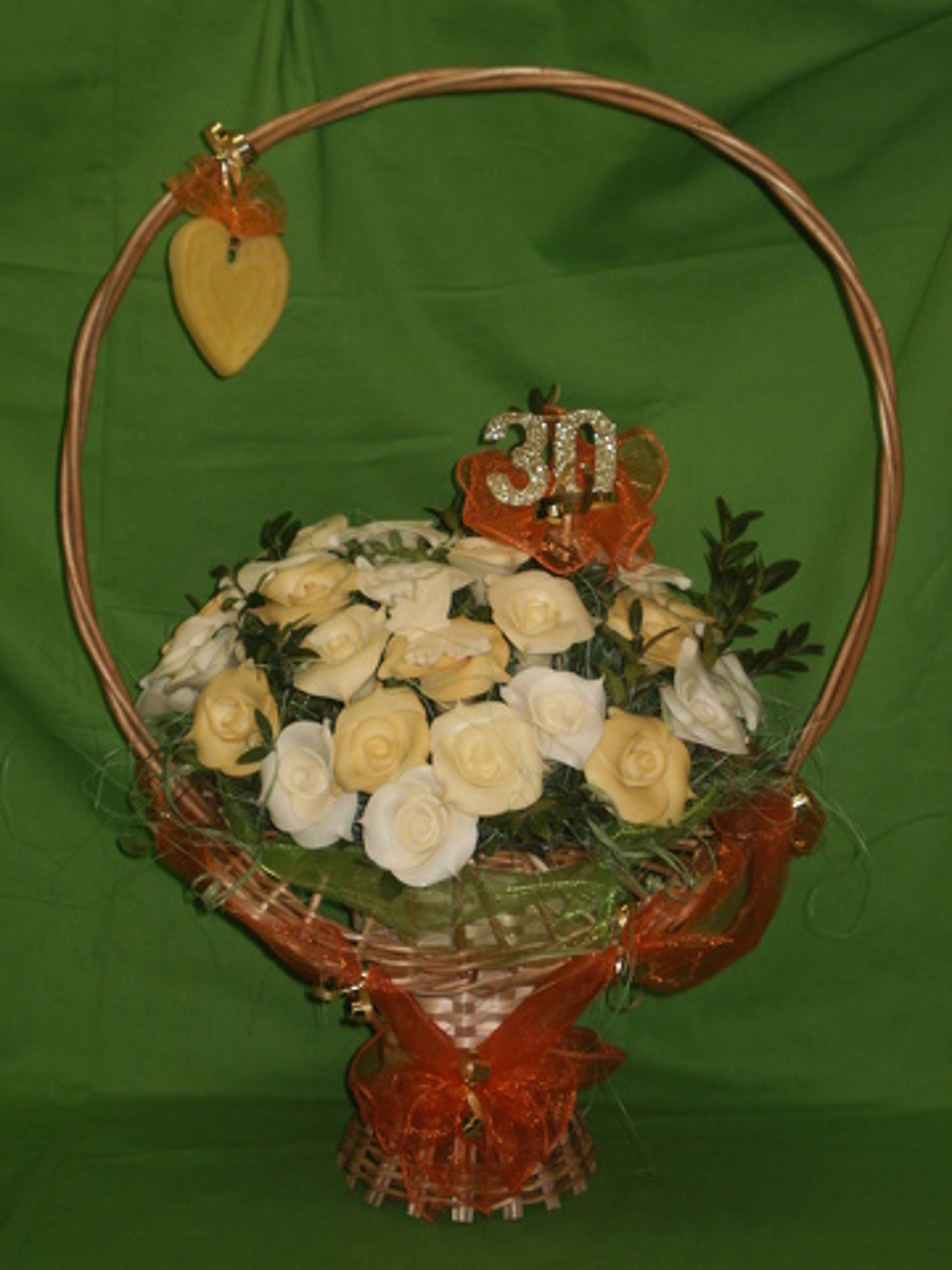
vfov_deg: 31.2
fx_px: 2273
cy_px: 635
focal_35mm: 62
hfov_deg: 23.7
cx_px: 476
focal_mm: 10.3
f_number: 4.2
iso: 100
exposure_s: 1/40
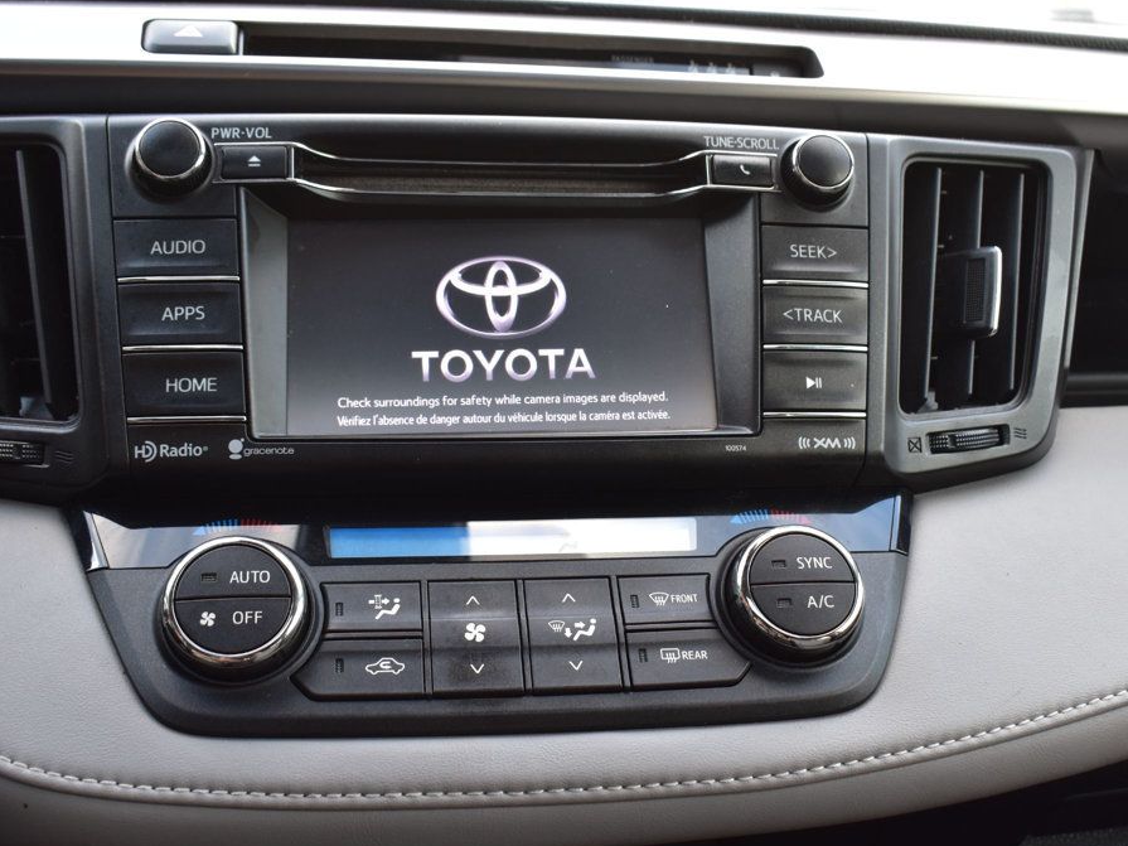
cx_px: 584
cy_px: 426
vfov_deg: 32.5
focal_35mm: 45
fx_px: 1452
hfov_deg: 42.5
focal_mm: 27
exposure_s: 1/30
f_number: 7.1
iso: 400
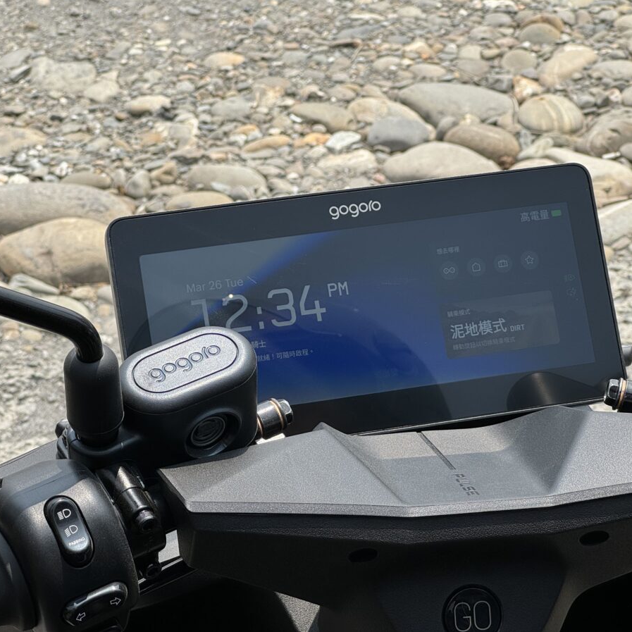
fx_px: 1880
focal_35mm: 91
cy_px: 316
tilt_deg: -36.2
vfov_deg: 19.1
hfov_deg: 19.1
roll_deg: +0.9
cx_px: 329
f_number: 2.8
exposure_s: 1/567
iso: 25
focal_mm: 9
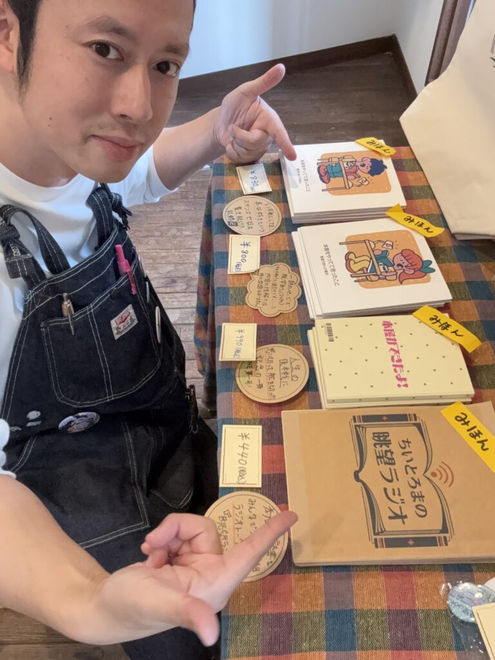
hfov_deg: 46.8
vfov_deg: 60.0
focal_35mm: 30
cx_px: 248
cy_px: 330
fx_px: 572
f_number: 1.9
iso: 250
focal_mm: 2.69
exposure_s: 1/60
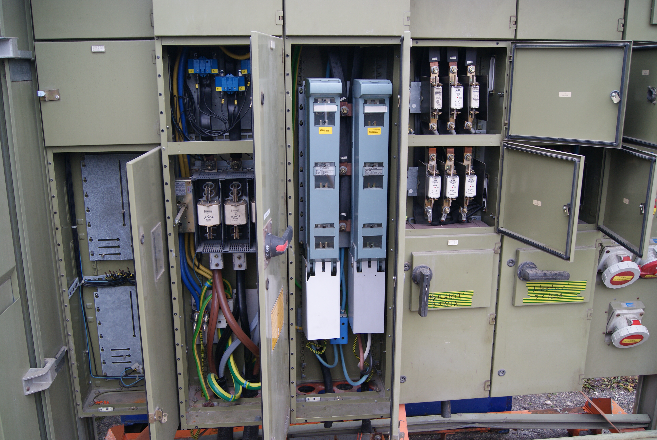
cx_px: 328
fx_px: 603
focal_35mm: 33
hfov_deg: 57.2
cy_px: 220
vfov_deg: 40.1
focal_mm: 22
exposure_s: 1/40
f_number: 4
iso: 200
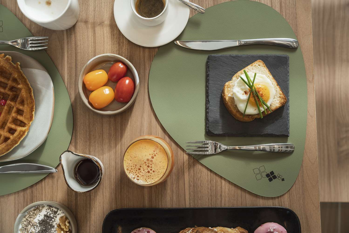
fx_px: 480
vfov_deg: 27.3
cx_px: 174
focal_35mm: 50
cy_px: 116
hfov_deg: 40.0
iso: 160
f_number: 5
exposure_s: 1/60
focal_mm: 49.5
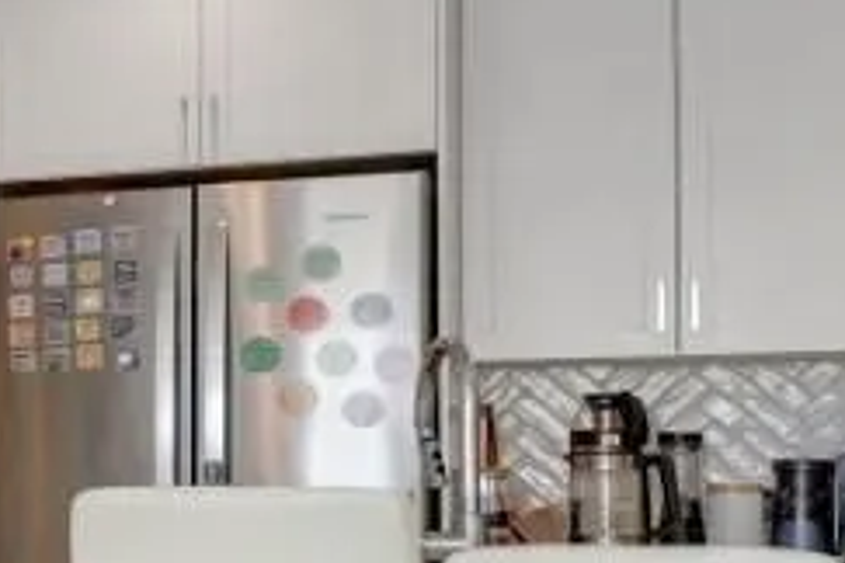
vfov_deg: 13.3
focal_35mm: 103
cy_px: 441
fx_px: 2410
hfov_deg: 14.7
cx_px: -1043
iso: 400
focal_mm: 15.4
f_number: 8
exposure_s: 1/40
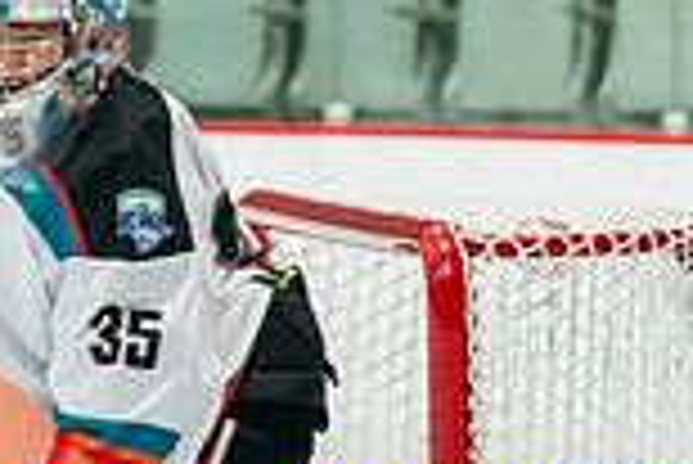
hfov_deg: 3.9
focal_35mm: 522
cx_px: 1237
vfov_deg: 2.6
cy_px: 714
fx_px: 10058
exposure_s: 1/1000
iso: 1600
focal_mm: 102
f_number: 3.2
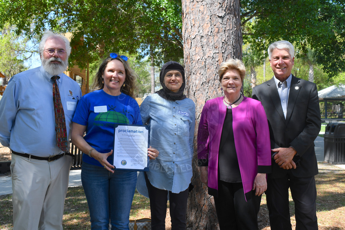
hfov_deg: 43.6
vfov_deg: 29.9
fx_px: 431
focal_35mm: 45
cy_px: 115
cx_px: 172
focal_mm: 30
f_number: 8
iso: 200
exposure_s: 1/250
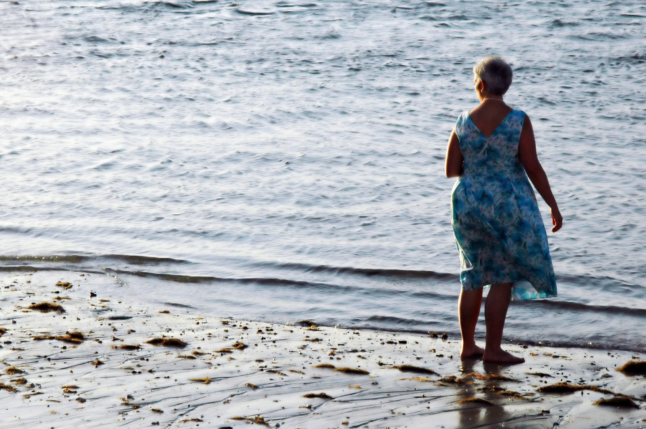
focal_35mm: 126
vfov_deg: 10.9
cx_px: 297
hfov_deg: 16.3
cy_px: 180
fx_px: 2259
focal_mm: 70
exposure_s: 1/500
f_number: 14
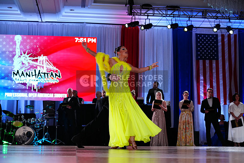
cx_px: 122
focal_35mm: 65
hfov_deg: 31.0
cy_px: 82
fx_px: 441
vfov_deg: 20.9
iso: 2500
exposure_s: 1/400
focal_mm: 65
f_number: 4
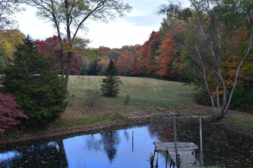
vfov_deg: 28.6
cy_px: 77
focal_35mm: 47
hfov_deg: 41.9
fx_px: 330
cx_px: 138
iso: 400
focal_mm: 28
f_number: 9
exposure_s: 1/160
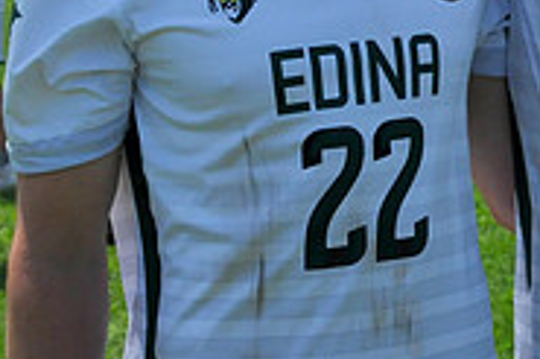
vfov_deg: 9.6
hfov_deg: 14.1
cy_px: -48
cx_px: 645
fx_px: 2113
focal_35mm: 141
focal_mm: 30
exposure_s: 1/2500
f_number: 8
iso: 800
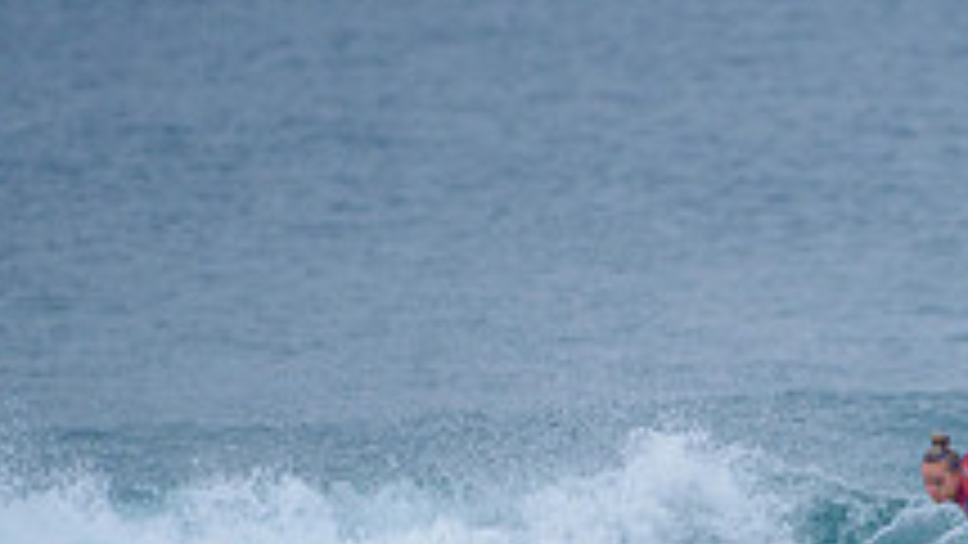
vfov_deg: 0.9
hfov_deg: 1.5
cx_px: 963
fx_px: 36273
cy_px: 659
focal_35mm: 1413
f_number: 5.6
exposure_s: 1/2000
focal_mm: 500
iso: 500
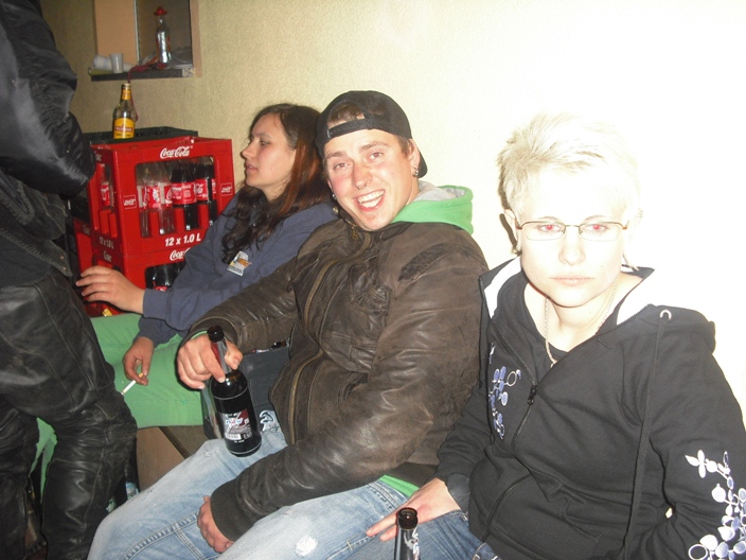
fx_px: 819
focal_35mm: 38
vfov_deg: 37.7
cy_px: 280
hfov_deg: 49.0
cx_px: 373
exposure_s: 1/60
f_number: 2.8
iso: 200
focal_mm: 6.2
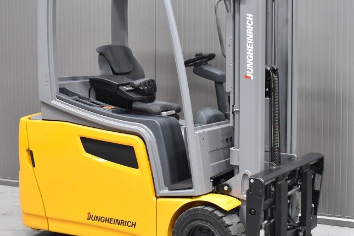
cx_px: 194
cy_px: 98
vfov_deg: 20.3
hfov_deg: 30.1
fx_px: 659
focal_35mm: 67
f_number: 4.5
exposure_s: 1/40
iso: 1600
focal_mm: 24
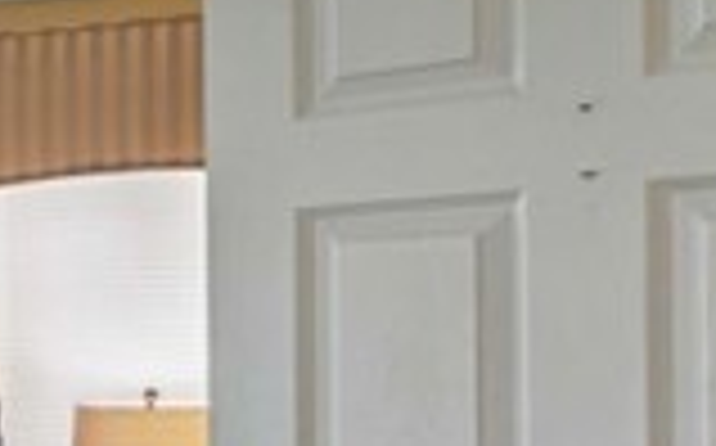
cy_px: 315
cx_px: -1229
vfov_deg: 14.1
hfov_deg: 12.9
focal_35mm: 92
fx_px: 1793
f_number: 13
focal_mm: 14
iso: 100
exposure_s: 2.5
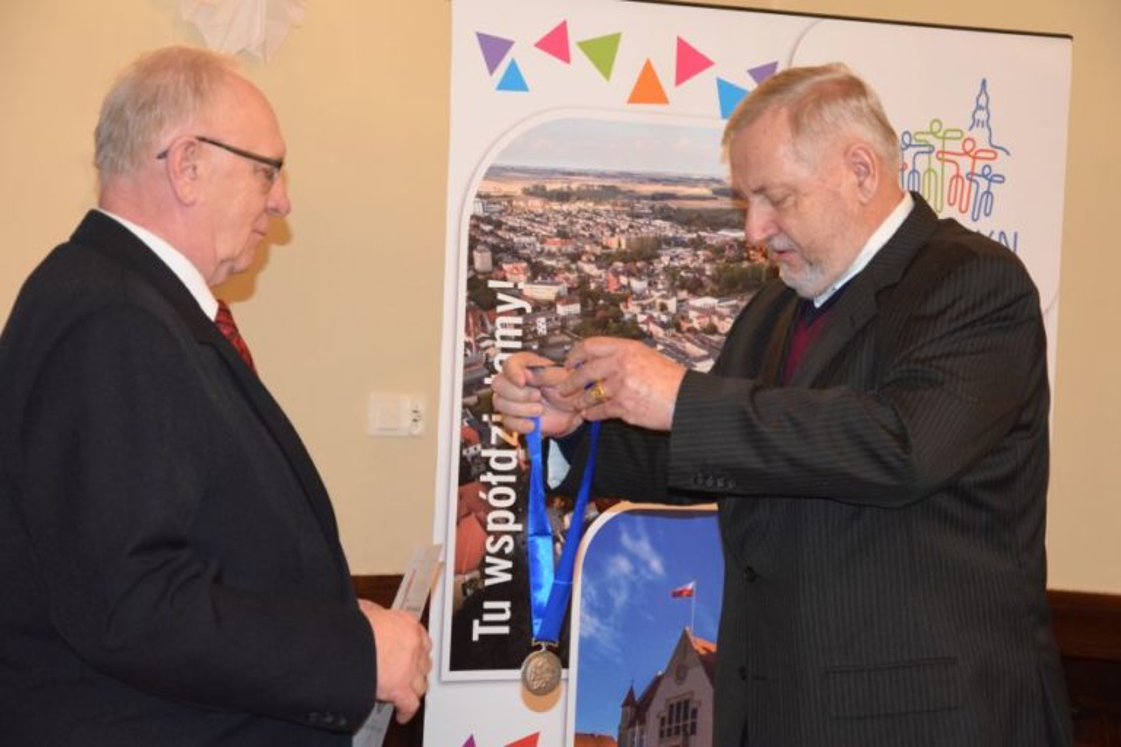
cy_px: 374
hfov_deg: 20.6
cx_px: 560
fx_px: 3083
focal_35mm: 99
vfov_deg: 13.8
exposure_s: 1/60
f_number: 5.3
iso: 3200
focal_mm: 66
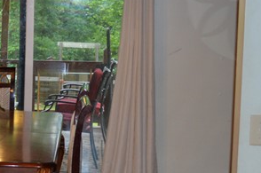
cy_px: 68
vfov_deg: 12.3
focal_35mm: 111
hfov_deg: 17.7
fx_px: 803
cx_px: -39
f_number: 3.8
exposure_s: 1/60
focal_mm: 20
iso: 450
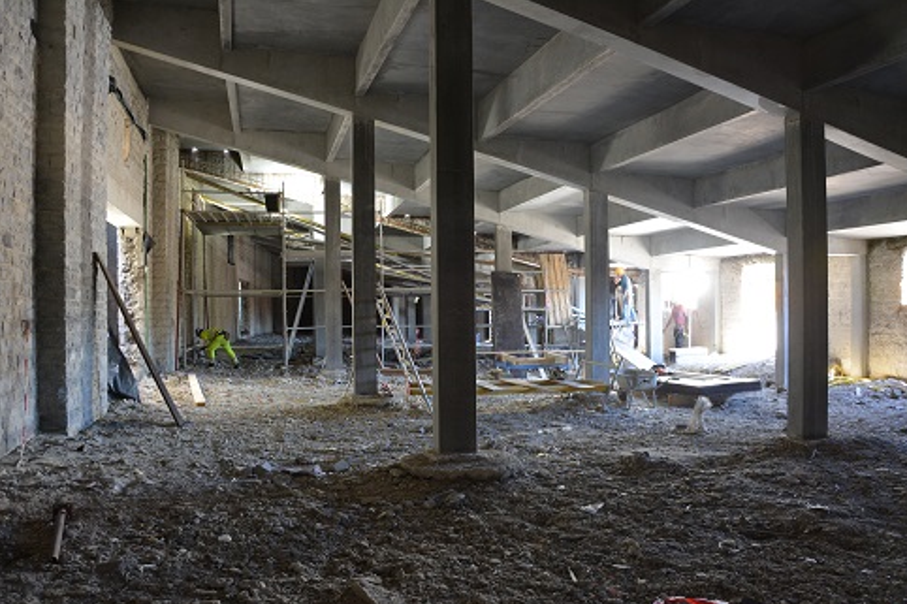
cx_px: 454
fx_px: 705
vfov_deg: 46.4
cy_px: 310
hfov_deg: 65.5
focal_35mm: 28
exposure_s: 1/50
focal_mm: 18
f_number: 3.5
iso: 800
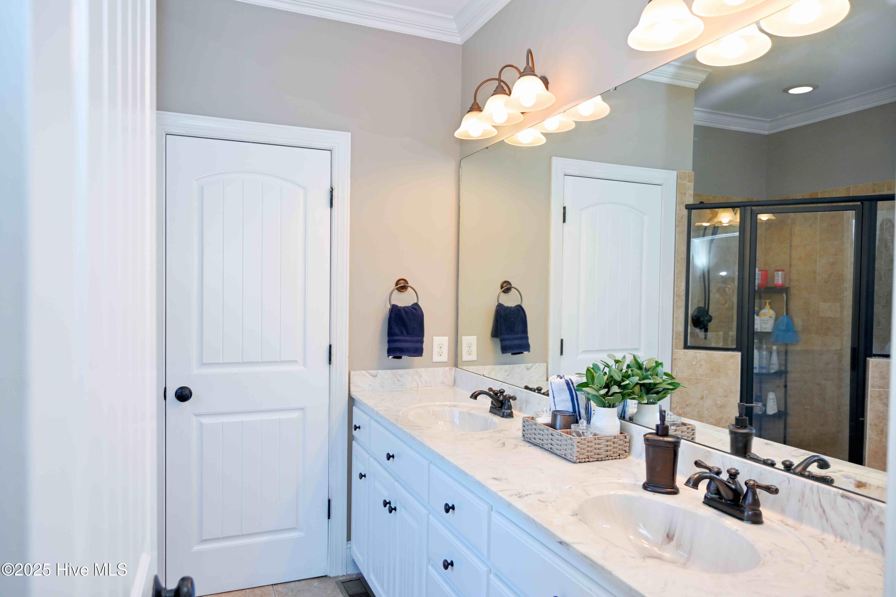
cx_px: 448
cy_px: 298
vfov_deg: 53.1
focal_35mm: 24
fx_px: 597
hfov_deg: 73.7
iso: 200
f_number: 4.5
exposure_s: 1/80
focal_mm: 24
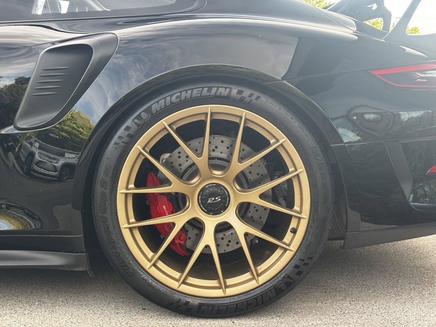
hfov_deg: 36.8
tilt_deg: -6.6
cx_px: 218
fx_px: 655
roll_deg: -1.9
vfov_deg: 28.0
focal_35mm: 52
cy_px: 164
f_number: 1.6
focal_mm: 5.96
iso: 50
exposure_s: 1/81
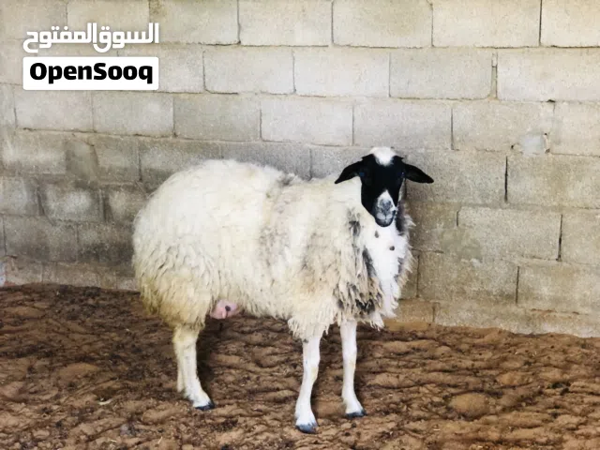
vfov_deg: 25.7
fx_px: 988
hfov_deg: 33.8
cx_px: 300
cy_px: 225
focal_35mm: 57
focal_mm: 6.6
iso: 200
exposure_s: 1/30
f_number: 2.8
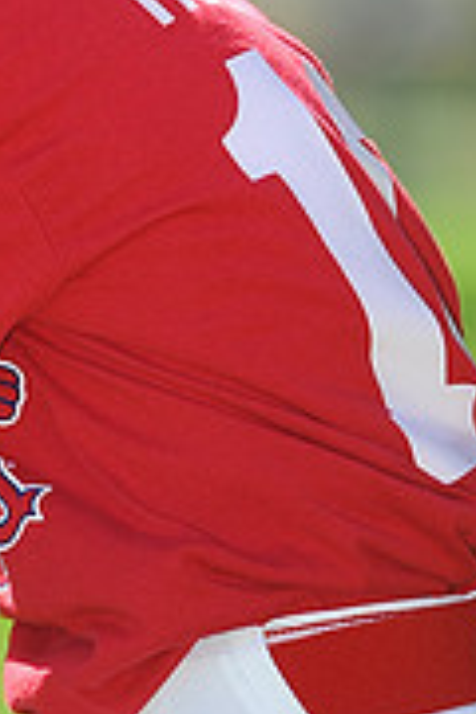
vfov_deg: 3.2
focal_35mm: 646
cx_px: -135
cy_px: -286
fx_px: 12811
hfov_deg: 2.1
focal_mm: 200
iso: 200
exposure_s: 1/640
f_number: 4.5
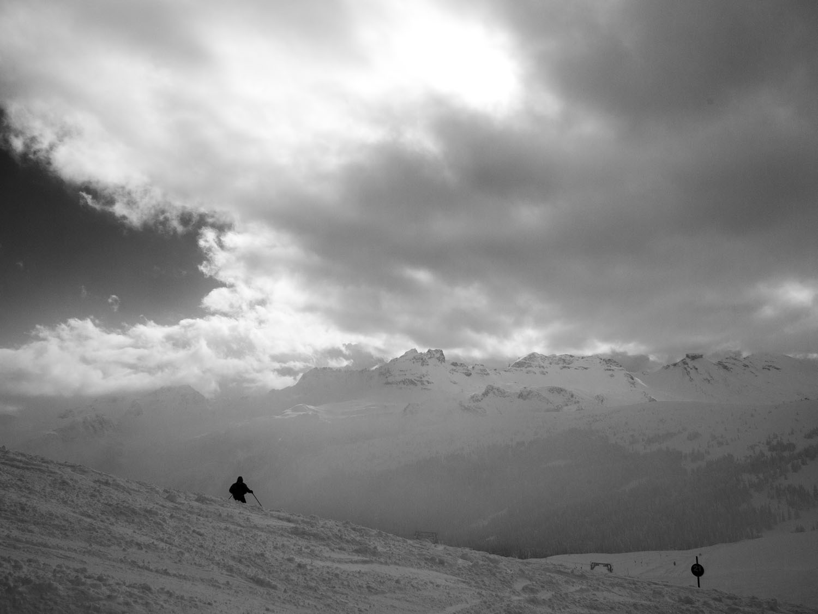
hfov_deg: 54.0
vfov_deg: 41.8
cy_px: 307
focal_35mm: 34
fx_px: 803
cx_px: 409
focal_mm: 17
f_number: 11
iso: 200
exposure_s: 1/1000
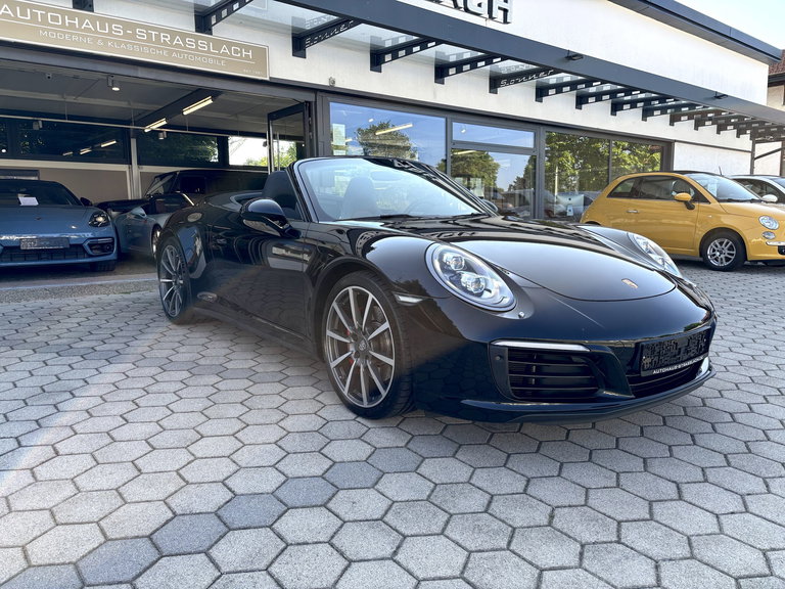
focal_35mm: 26
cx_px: 392
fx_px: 590
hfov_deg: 67.3
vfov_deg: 53.1
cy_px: 294
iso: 50
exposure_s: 1/615
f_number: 1.6
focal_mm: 5.96
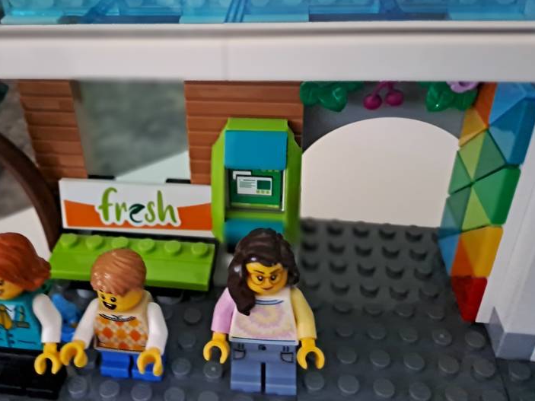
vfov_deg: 43.7
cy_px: 146
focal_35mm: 32
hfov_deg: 56.2
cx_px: 204
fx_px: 494
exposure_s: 1/20
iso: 1000
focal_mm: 4.65
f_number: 1.8
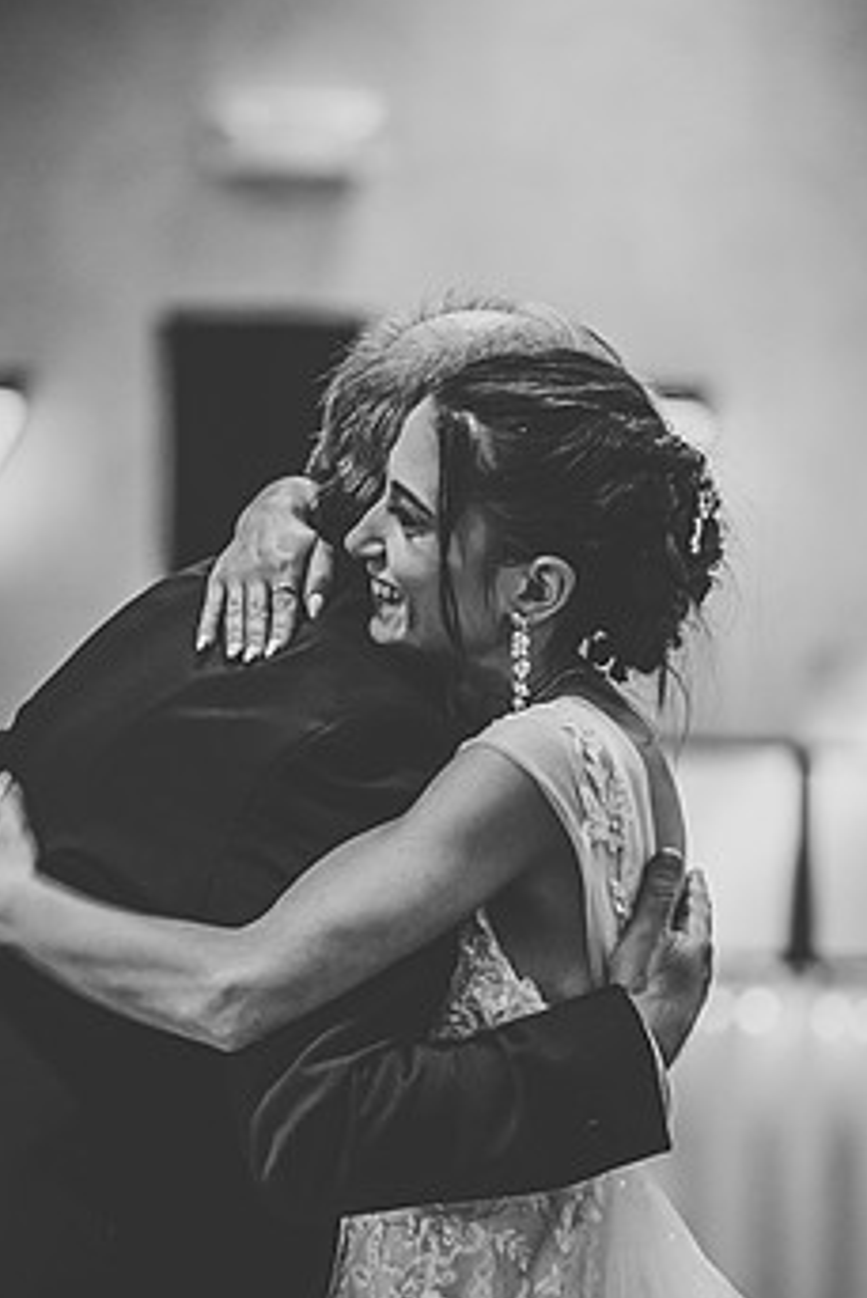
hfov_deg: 6.5
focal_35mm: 210
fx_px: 7578
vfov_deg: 9.8
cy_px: 700
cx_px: 413
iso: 800
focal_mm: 160
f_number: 2.8
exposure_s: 1/60
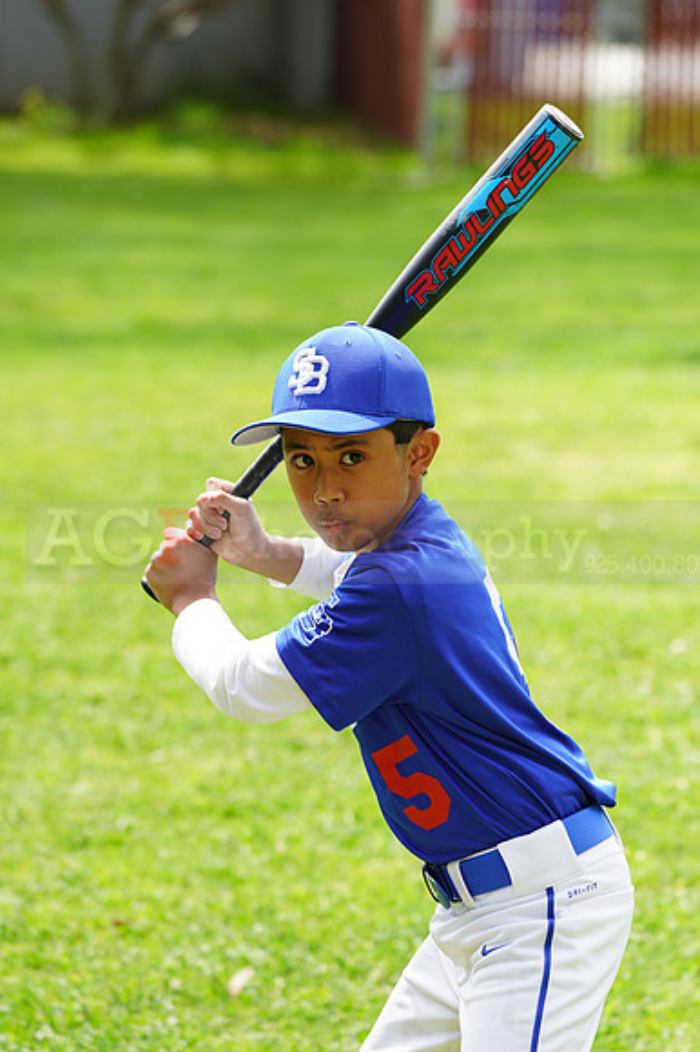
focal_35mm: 185
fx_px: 5402
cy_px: 526
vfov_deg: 11.1
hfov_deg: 7.4
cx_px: 350
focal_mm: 185
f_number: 6.3
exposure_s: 1/200
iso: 200
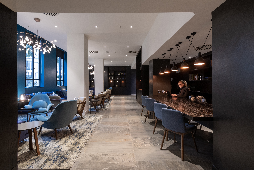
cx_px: 127
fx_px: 127
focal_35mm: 18
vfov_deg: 67.5
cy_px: 85
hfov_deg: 89.9
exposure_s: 1.6
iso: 200
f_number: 11
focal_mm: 18
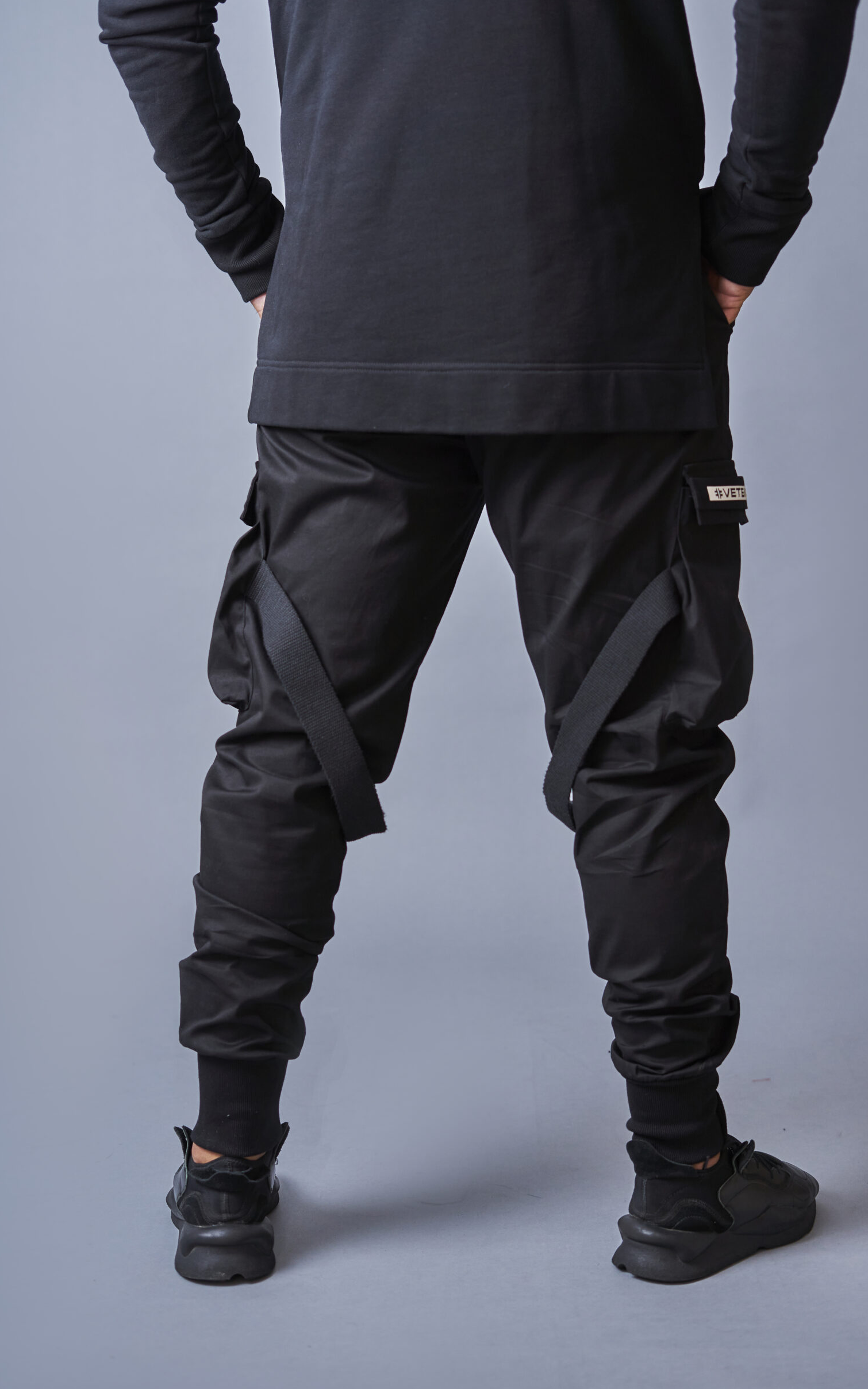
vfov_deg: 37.5
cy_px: 678
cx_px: 475
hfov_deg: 24.0
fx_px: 2044
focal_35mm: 54
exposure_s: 1/60
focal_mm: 50
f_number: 2.8
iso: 100
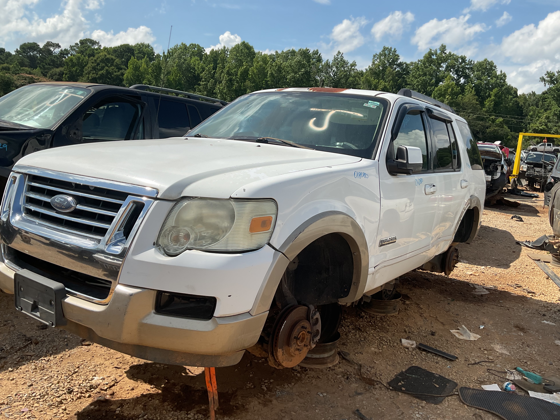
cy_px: 211
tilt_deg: -7.7
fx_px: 485
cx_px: 280
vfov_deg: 46.8
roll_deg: -2.7
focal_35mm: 30
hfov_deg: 60.0
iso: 16
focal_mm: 3
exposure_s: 1/2427
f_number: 1.8
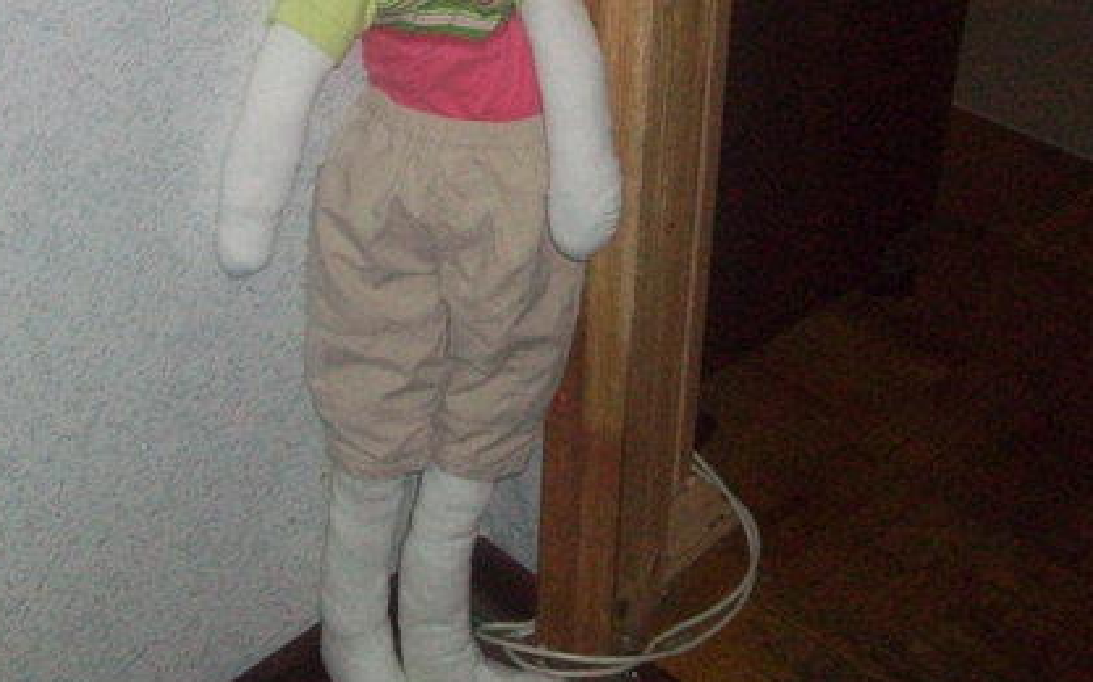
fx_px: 2084
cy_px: 206
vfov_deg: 18.5
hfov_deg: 29.3
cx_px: 435
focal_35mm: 70
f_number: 3.6
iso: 400
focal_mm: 8.8
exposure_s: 1/160
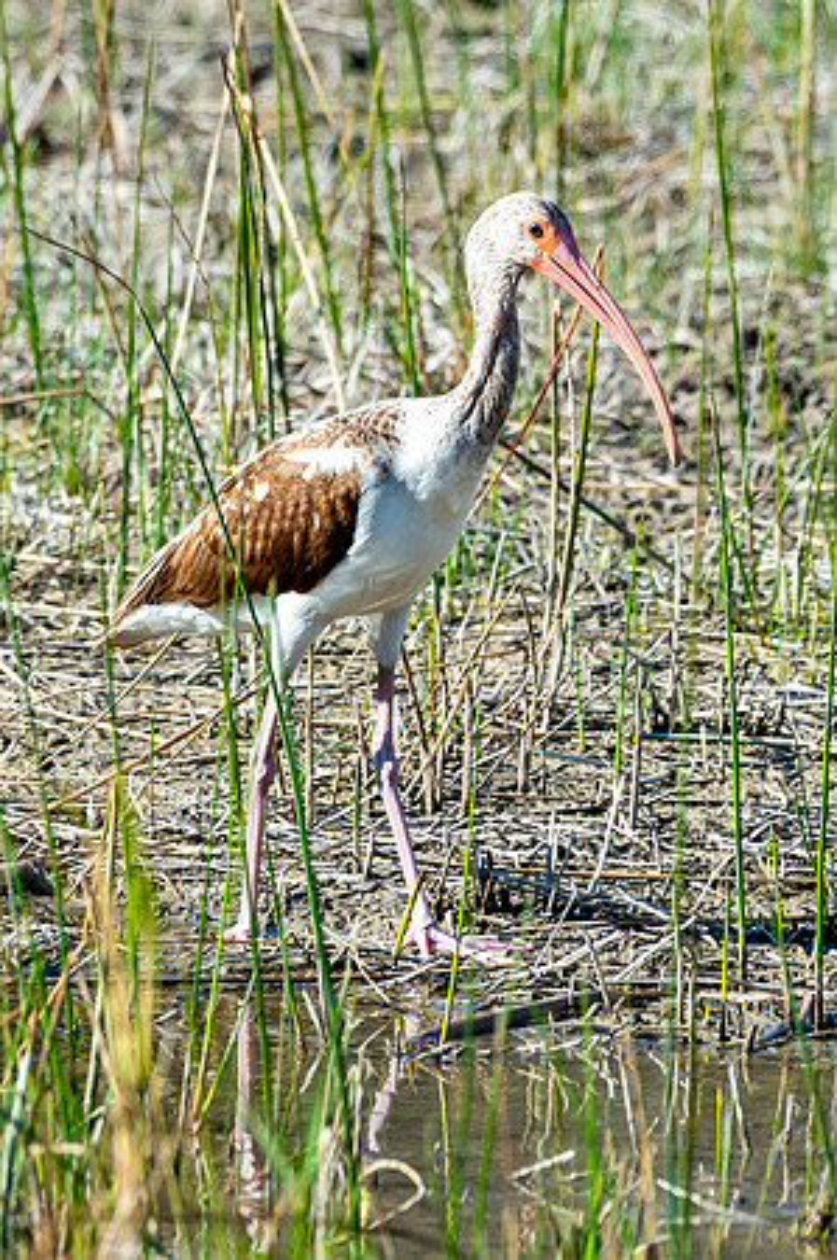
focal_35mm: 1122
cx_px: 130
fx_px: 39222
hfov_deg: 1.2
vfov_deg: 1.8
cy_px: 329
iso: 500
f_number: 9
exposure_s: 1/1000
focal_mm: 500
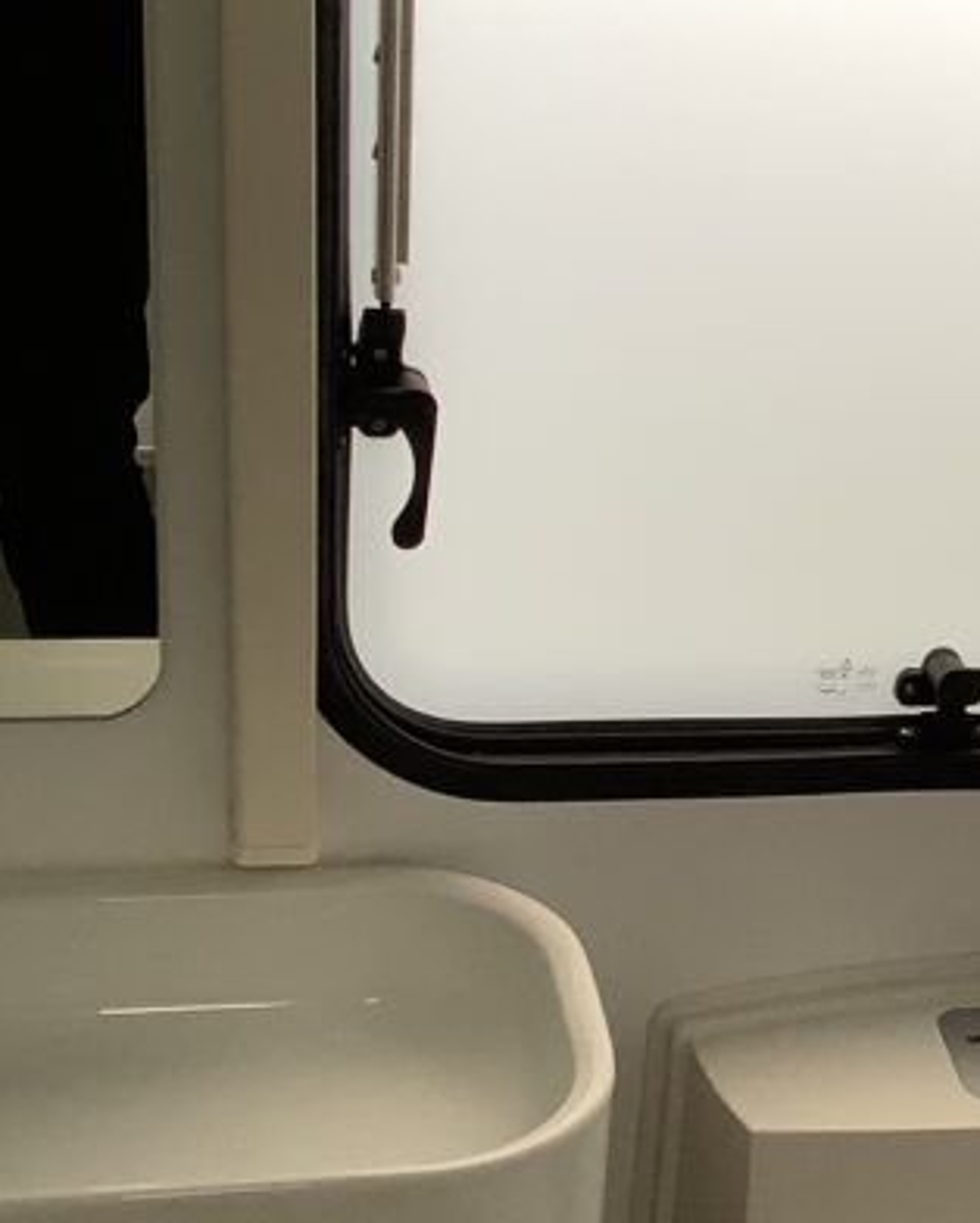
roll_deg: -10.1
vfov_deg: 24.1
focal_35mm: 79
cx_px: 1195
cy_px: 774
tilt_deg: -25.2
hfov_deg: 18.4
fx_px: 2862
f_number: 2.4
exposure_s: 1/60
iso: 64
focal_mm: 3.3
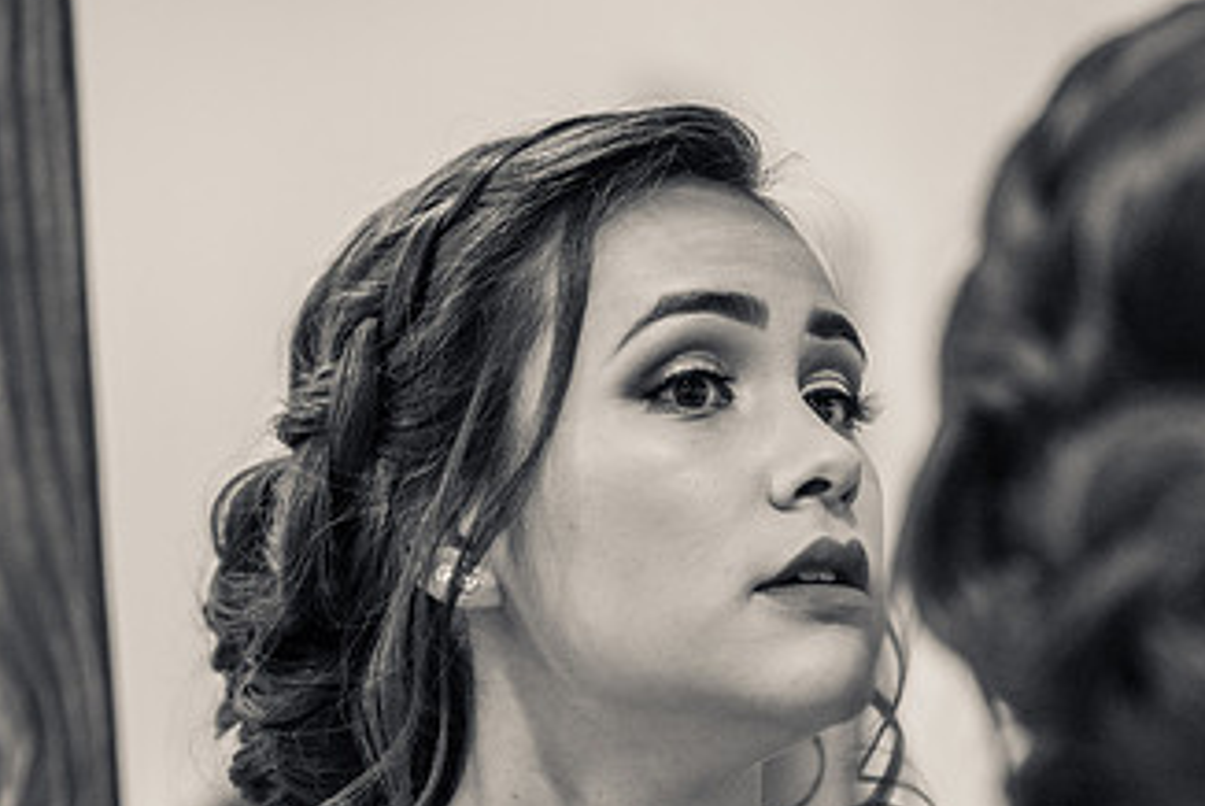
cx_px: 817
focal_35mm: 151
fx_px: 5059
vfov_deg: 9.1
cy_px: 627
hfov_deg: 13.6
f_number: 2.2
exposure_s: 1/320
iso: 2000
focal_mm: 85
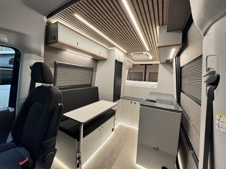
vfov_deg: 85.7
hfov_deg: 102.1
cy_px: 84
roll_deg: -1.9
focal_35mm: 14
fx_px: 91
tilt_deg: -6.5
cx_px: 113
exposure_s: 1/50
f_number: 2.2
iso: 250
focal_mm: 2.22
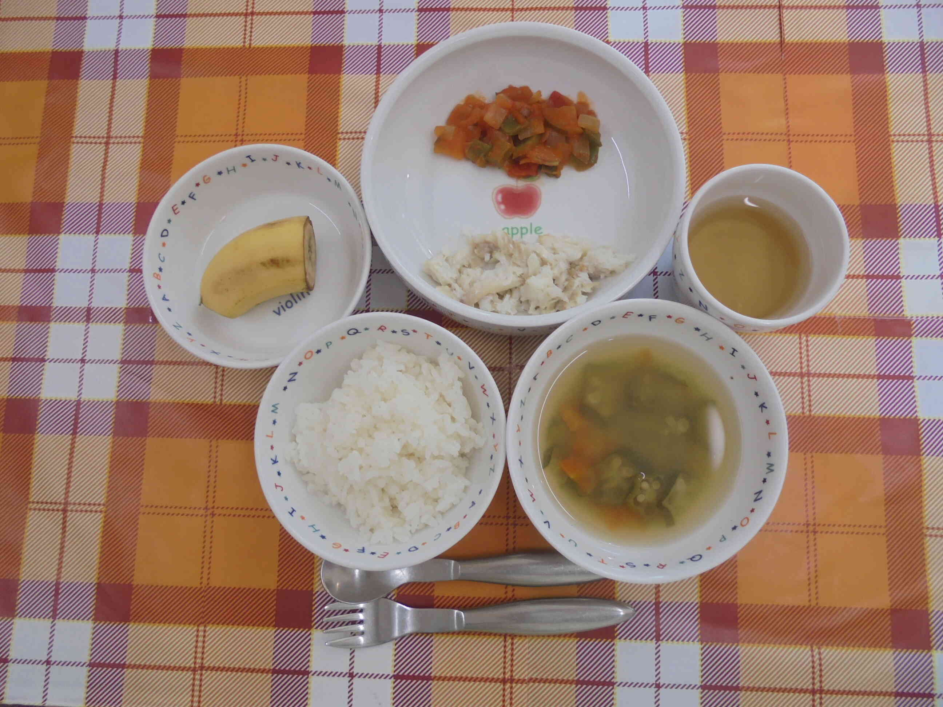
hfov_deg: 67.3
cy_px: 354
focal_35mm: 26
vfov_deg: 53.1
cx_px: 472
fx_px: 708
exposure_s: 1/60
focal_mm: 4.6
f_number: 3.5
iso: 100
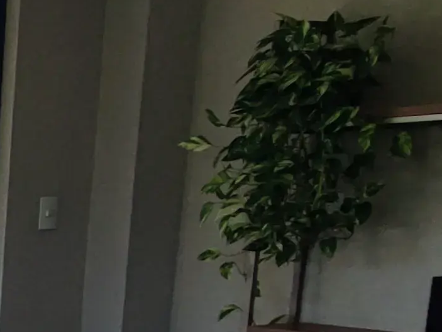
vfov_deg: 20.0
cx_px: -515
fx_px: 894
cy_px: 372
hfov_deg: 17.0
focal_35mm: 70
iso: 50
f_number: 2.2
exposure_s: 1/122
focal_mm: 1.65
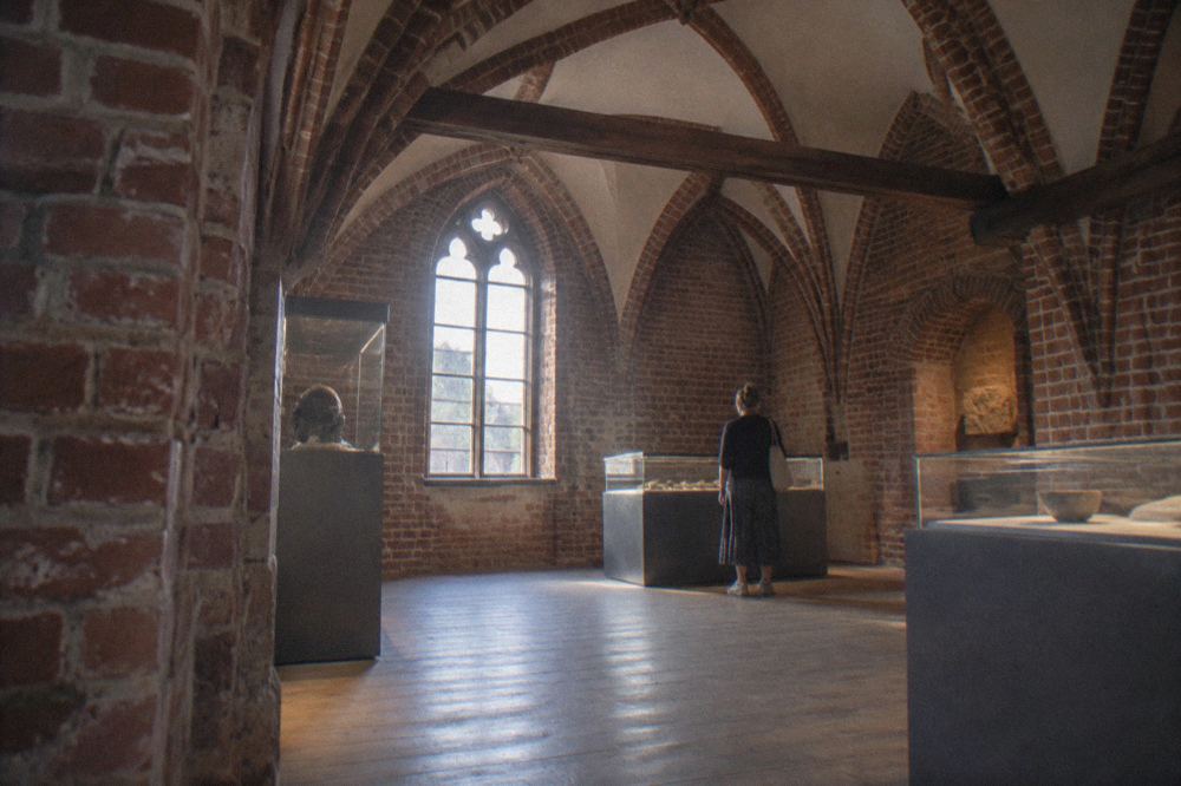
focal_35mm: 35
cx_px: 590
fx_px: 1148
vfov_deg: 37.8
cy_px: 393
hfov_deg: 54.5
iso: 320
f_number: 10
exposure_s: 1/100
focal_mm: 35
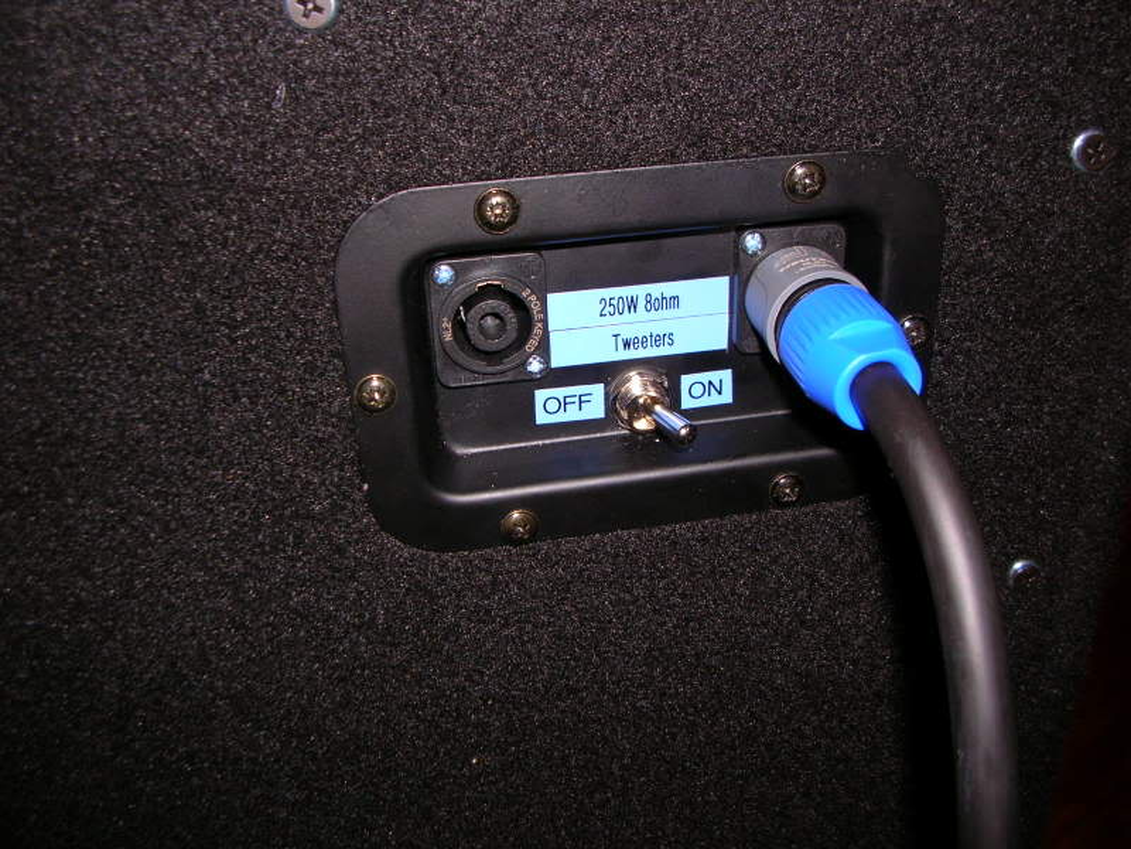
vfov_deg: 40.7
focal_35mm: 35
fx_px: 1144
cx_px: 566
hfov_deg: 52.6
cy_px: 424
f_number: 2.8
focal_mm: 5.8
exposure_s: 1/60.1
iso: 50
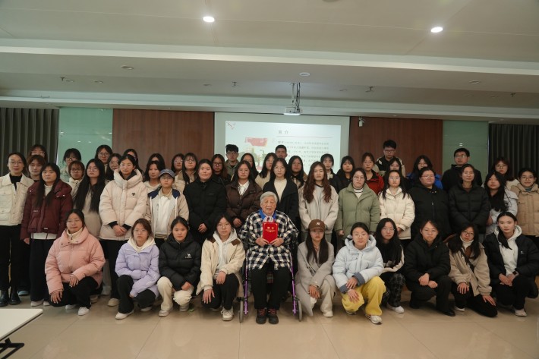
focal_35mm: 24
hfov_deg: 73.8
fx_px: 359
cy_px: 180
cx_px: 270
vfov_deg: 53.1
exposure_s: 1/160
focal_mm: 24
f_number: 4
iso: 1600
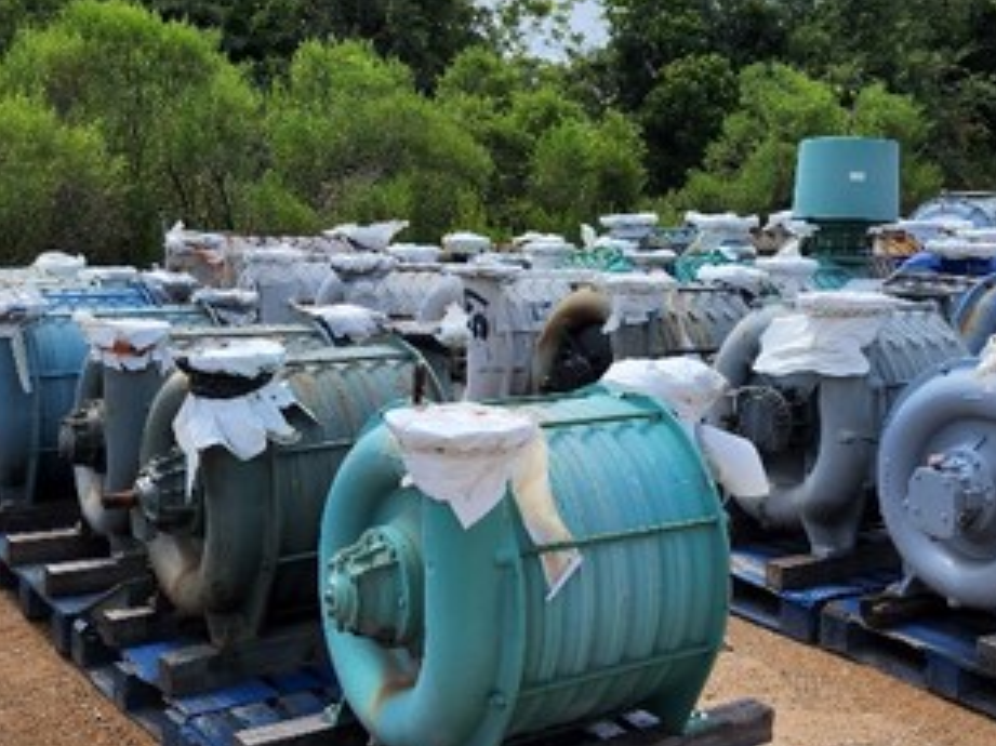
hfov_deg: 41.9
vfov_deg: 32.1
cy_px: 328
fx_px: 1294
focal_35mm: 45
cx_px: 584
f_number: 1.8
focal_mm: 6.4
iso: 12
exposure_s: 1/843
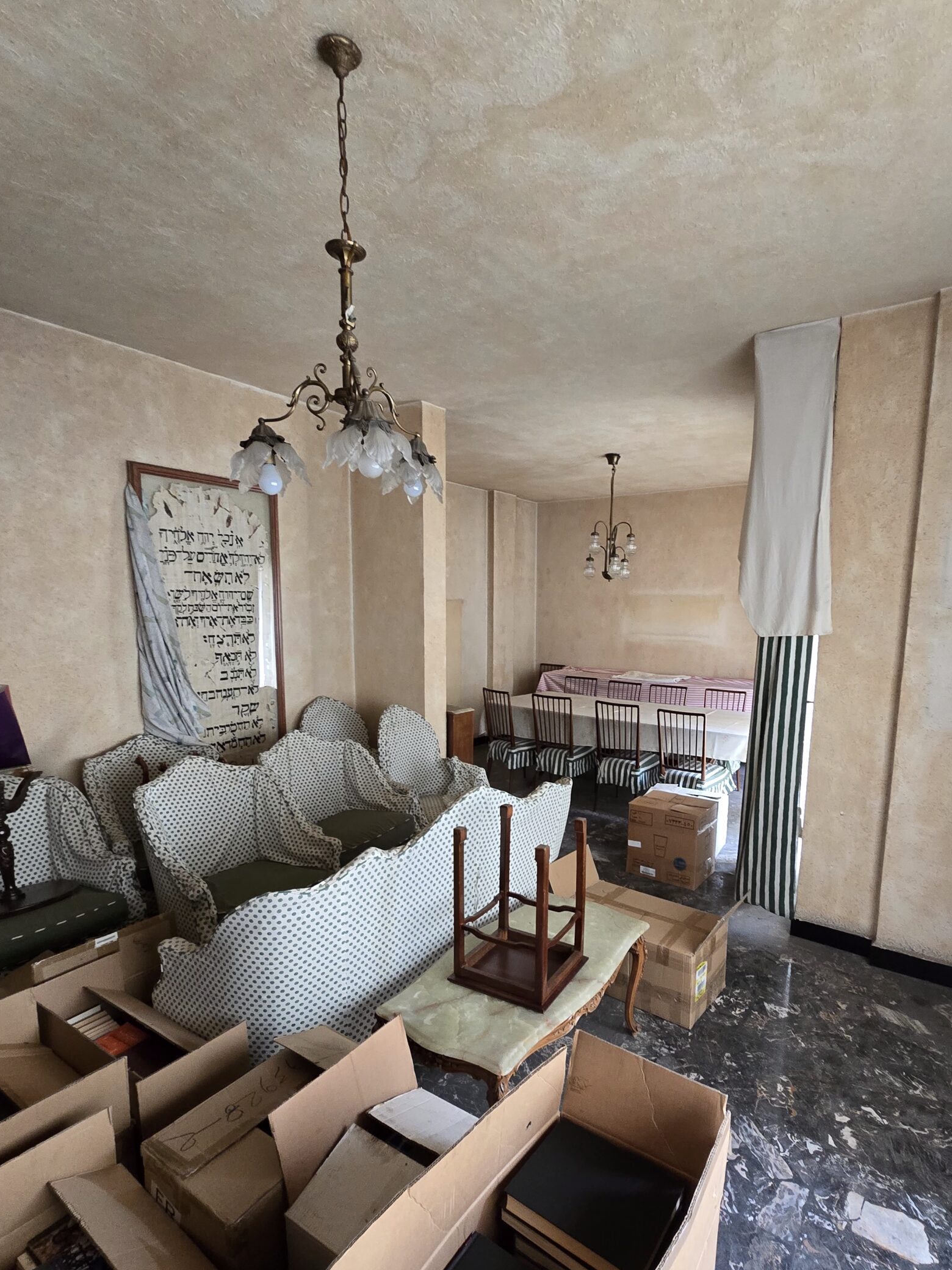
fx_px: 587
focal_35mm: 16
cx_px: 532
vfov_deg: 94.1
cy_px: 703
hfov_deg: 77.8
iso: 500
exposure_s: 1/50
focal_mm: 2.2
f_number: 2.2
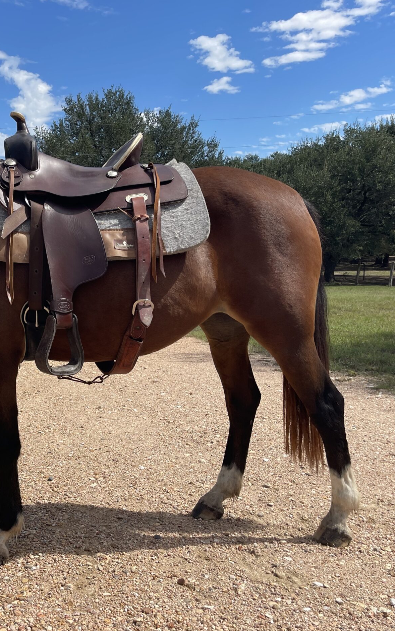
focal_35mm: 36
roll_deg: +1.3
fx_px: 620
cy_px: 321
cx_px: 30
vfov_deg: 54.0
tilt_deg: -6.8
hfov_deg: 33.3
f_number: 1.6
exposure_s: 1/3448
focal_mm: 5.1
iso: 32
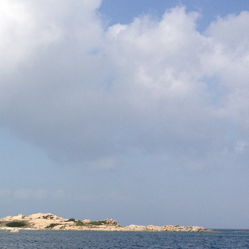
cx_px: 12
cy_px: 204
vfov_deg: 19.5
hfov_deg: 19.3
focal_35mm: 88
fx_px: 716
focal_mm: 4.28
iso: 64
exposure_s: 1/2404
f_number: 2.4
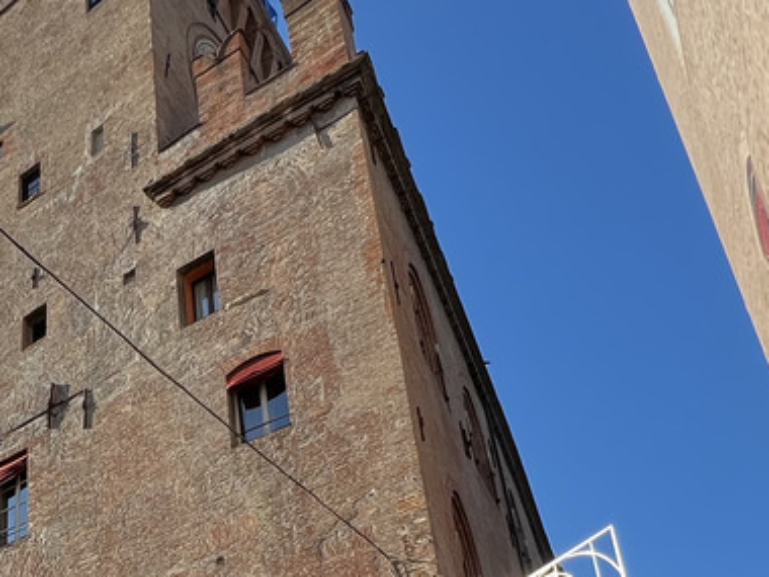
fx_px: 911
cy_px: 660
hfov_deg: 41.9
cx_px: 69
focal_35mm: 41
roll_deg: +0.6
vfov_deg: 30.7
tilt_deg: +23.9
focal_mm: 1.57
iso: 32
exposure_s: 1/803
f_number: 1.8
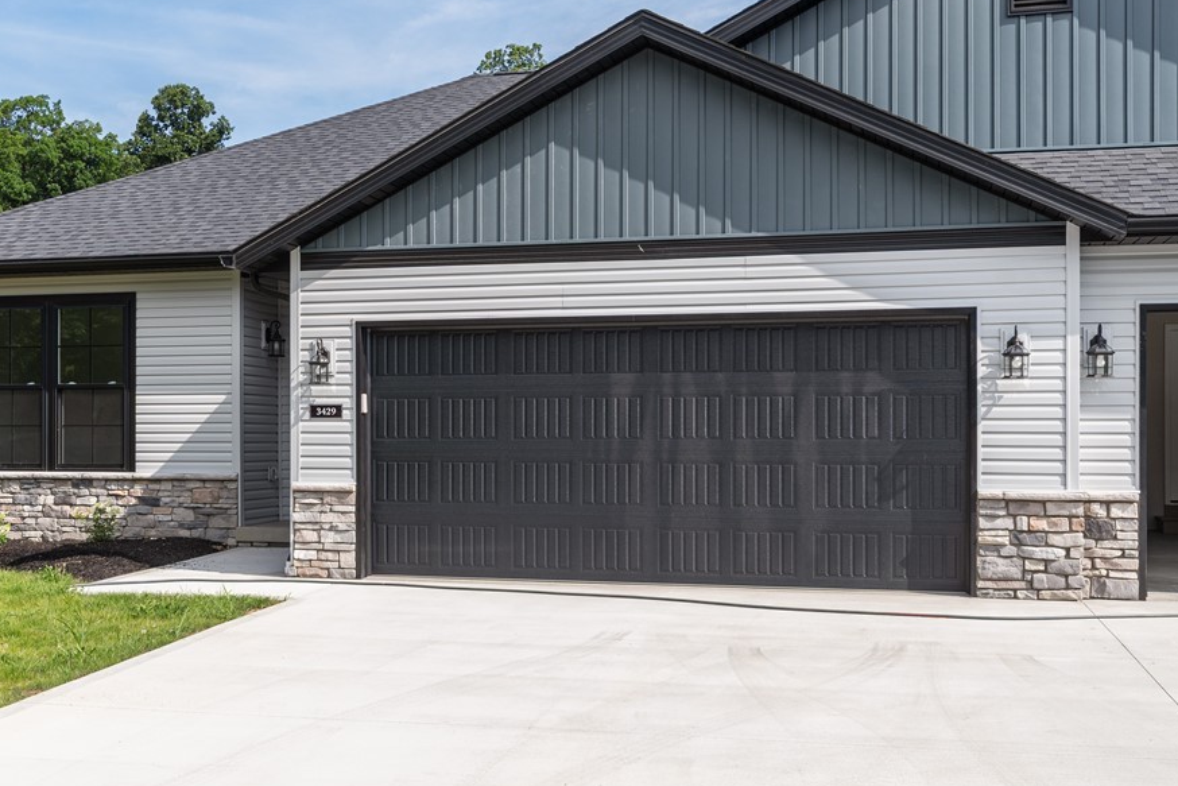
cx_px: 473
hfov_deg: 47.1
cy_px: 322
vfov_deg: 32.6
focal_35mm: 41
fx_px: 1342
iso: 100
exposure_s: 1/250
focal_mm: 22
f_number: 8
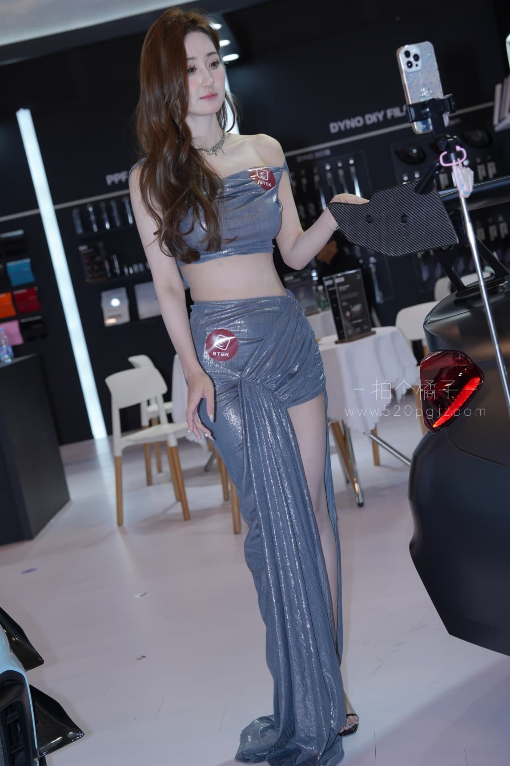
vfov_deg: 29.4
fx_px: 1459
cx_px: 247
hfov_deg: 19.8
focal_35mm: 69
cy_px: 377
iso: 400
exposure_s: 1/160
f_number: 5
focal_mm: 65.6
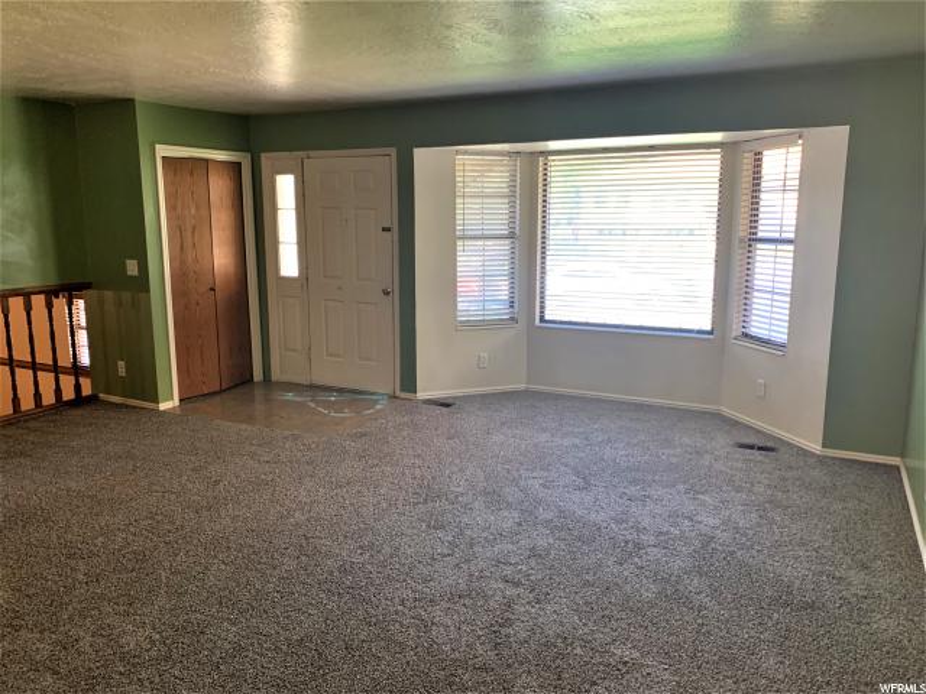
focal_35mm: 26
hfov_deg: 67.3
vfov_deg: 53.1
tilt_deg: -9.8
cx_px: 463
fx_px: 696
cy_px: 347
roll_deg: -1.1
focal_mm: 4.25
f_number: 1.8
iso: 100
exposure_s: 1/60
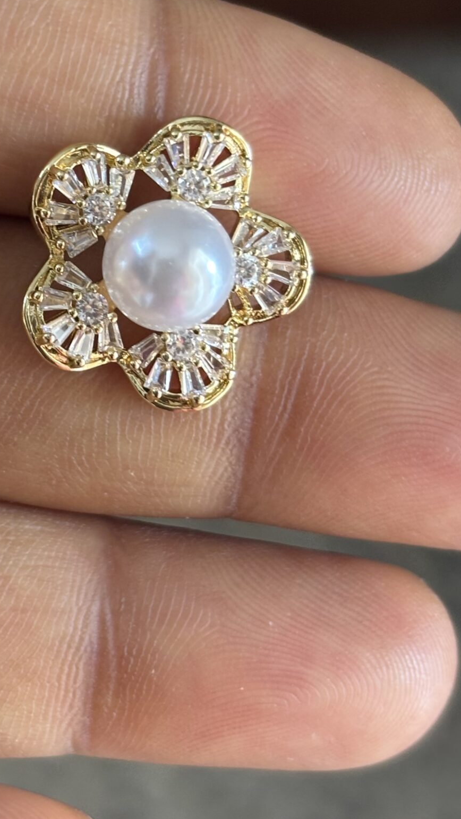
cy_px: 239
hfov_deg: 12.7
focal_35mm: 94
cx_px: -25
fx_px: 2043
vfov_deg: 22.5
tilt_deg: -43.5
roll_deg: -4.3
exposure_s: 1/50
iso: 125
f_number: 1.6
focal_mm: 5.96
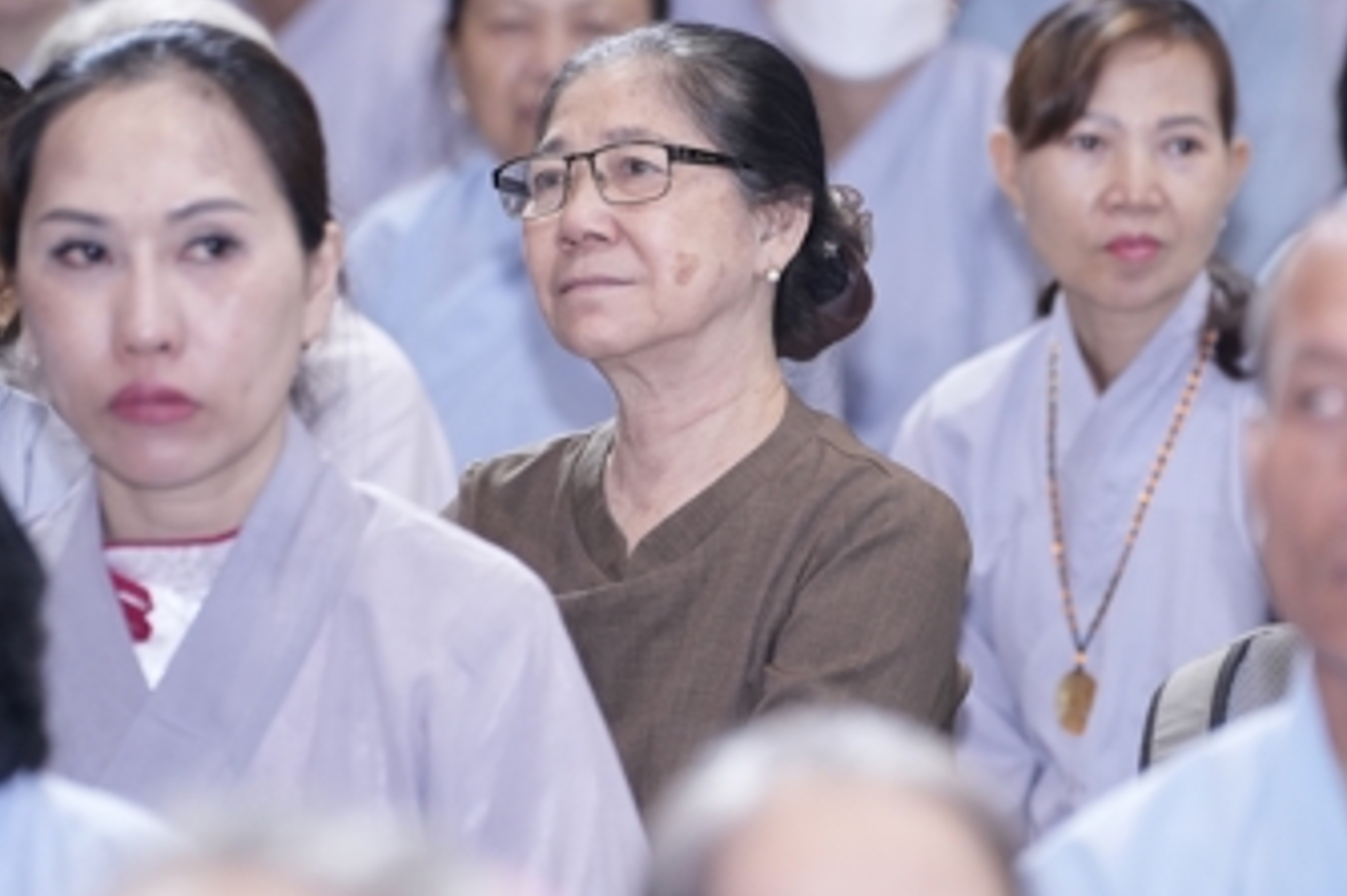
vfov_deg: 4.7
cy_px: 416
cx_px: 808
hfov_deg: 7.1
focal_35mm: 291
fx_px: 10882
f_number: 2.8
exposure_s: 1/125
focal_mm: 150
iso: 1250
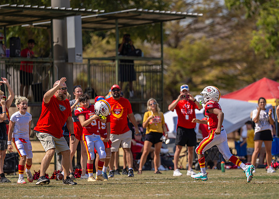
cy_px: 105
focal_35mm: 319
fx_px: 2526
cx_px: 184
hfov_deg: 6.3
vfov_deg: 4.5
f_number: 2.8
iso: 100
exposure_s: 1/3200
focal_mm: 200
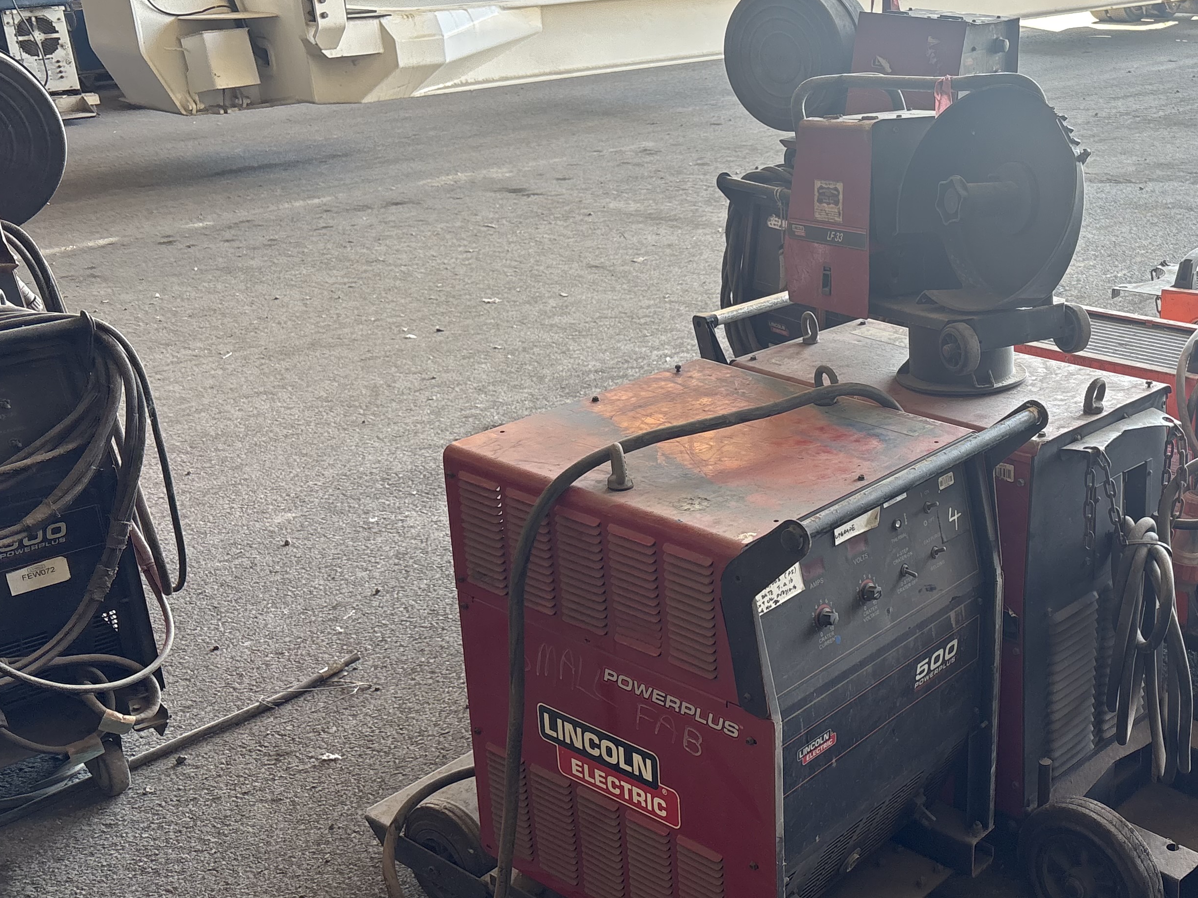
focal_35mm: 43
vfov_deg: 33.6
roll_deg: +0.4
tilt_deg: -20.6
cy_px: 434
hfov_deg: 42.2
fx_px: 1488
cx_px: 931
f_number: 1.6
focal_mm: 5.96
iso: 64
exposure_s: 1/122
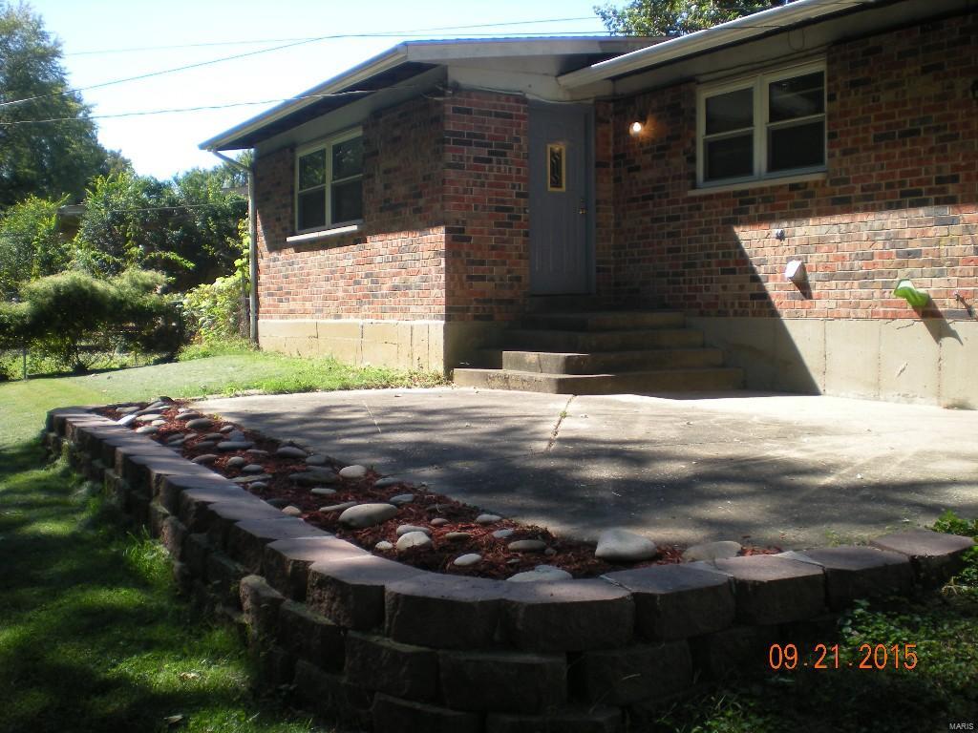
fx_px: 1074
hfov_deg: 49.0
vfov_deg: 37.7
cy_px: 366
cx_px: 489
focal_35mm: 38
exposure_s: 1/267
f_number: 3.1
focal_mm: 6.3
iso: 64
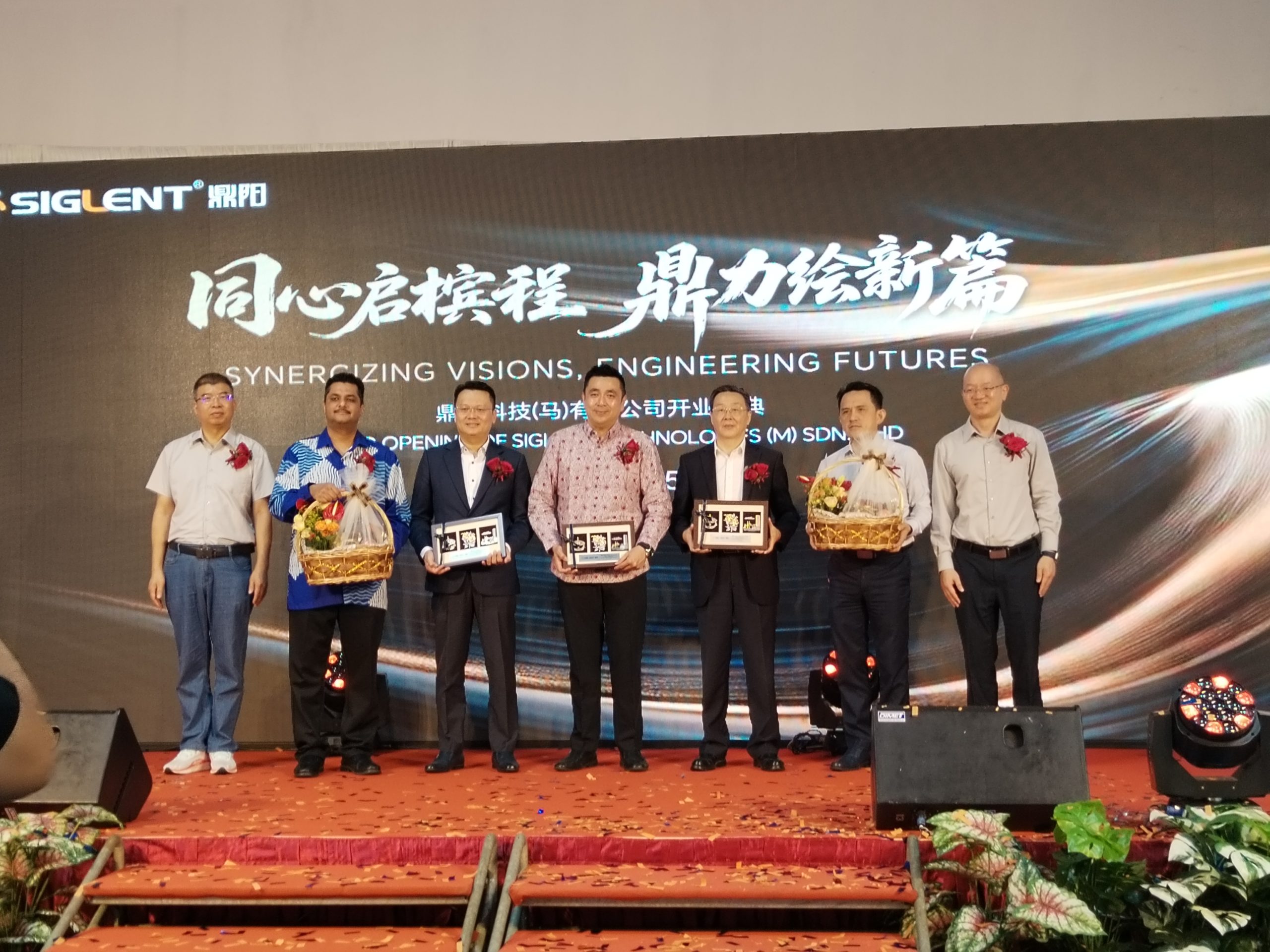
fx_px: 1761
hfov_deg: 39.7
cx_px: 635
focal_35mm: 48
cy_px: 476
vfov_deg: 30.3
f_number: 1.8
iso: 248
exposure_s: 1/50
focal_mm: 4.75
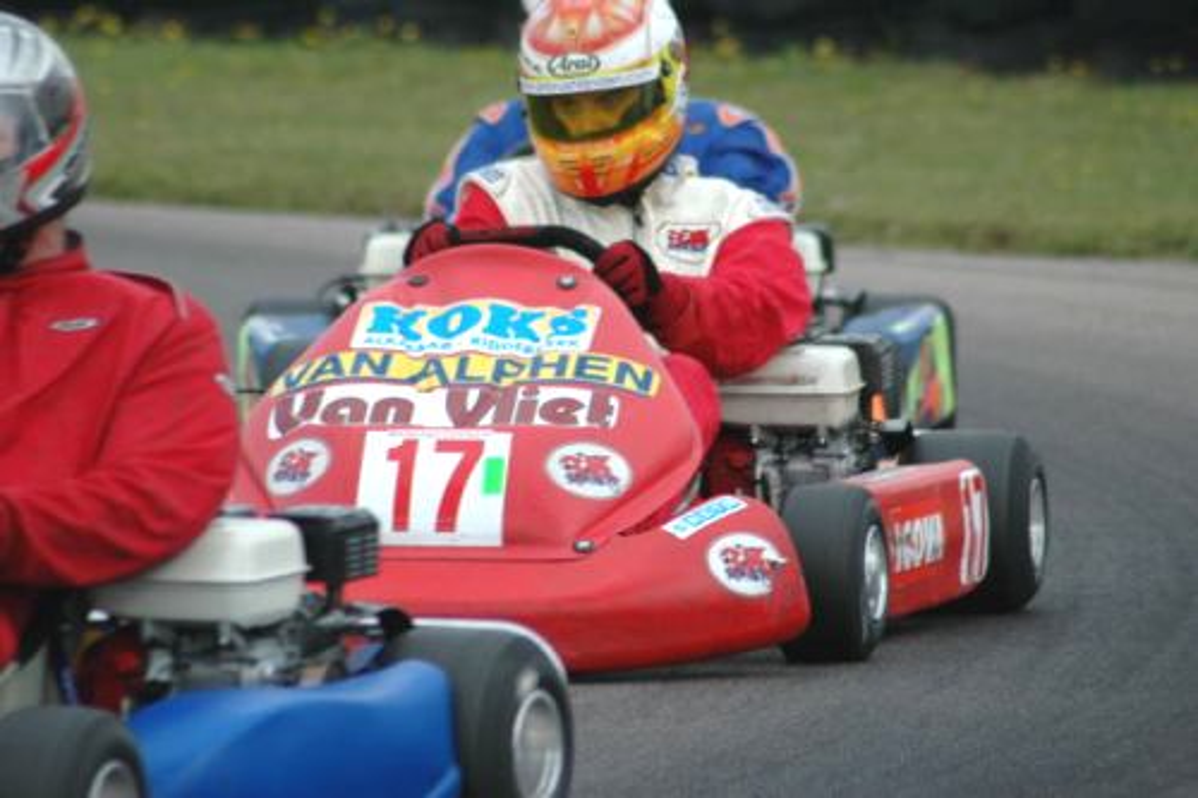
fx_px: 14969
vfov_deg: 3.1
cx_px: 599
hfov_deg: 4.6
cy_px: 399
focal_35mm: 450
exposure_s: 1/640
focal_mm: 300
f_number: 5.6
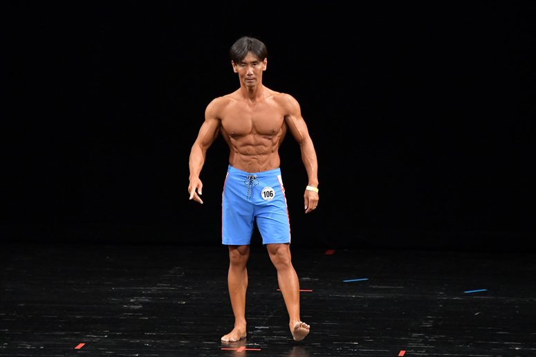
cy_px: 178
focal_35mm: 285
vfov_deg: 4.8
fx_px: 4241
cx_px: 268
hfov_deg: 7.2
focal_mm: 190
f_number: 5.6
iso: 3200
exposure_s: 1/400
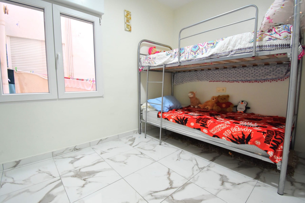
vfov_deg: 77.3
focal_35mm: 15
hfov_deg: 100.4
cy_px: 102
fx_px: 127
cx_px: 152
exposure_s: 1/60
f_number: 4.5
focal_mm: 10
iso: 1000
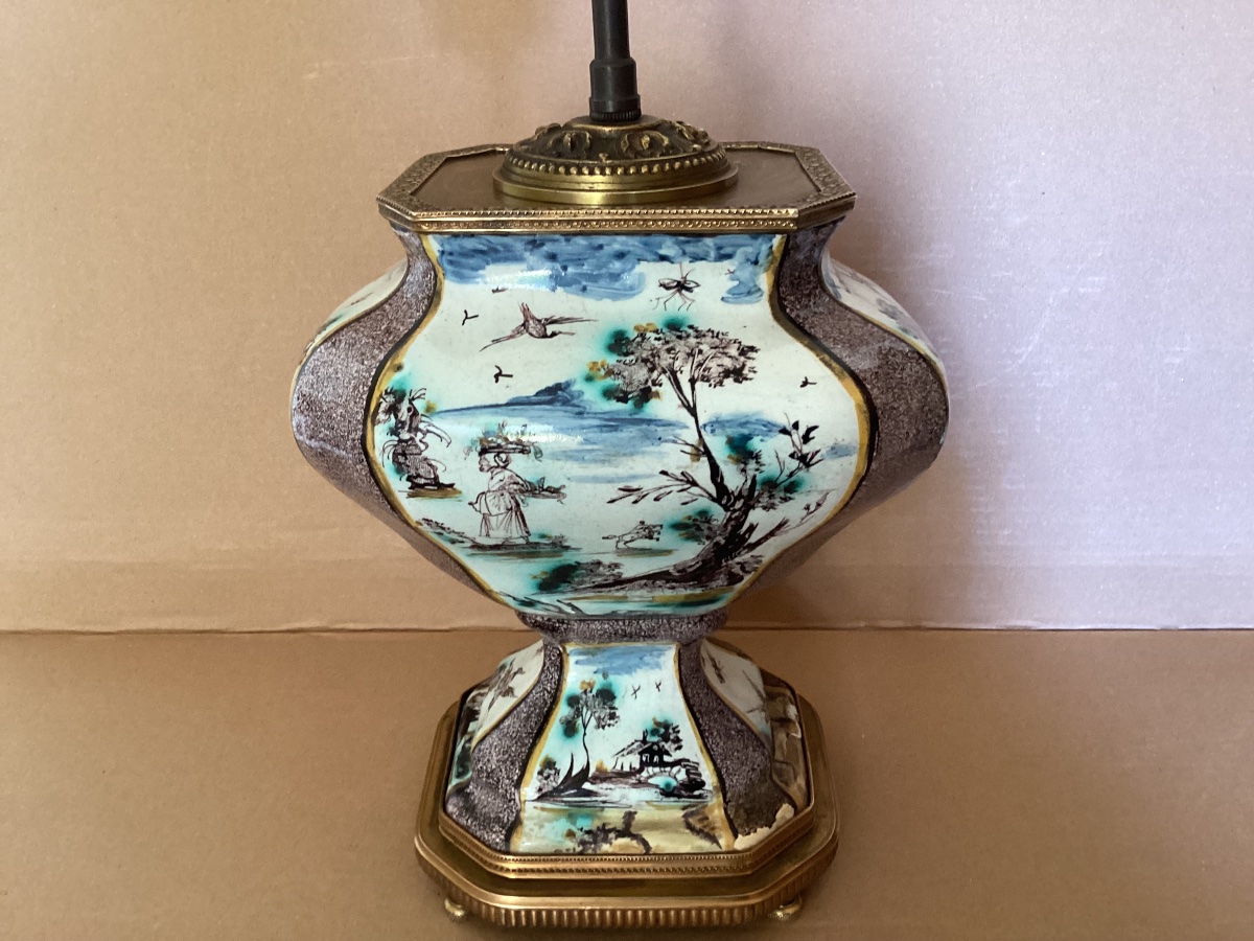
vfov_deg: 45.4
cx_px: 627
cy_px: 470
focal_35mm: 31
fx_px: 1123
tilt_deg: -24.9
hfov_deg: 58.4
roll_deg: -2.2
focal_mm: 3.3
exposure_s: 1/33
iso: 320
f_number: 2.4
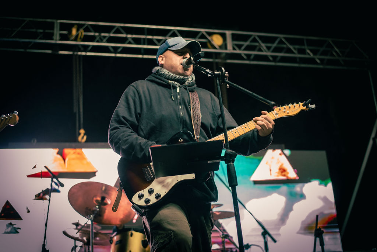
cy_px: 126
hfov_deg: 39.6
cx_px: 188
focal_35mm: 50
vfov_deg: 27.0
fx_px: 524
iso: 2000
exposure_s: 1/200
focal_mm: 50
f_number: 2.5
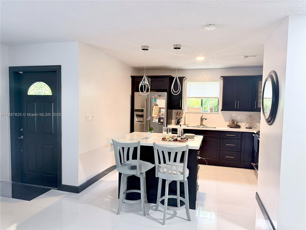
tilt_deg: -3.4
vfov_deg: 56.8
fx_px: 212
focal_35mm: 24
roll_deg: -1.9
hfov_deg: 71.6
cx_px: 153
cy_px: 115
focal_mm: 6.76
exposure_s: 1/60
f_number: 1.78
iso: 320
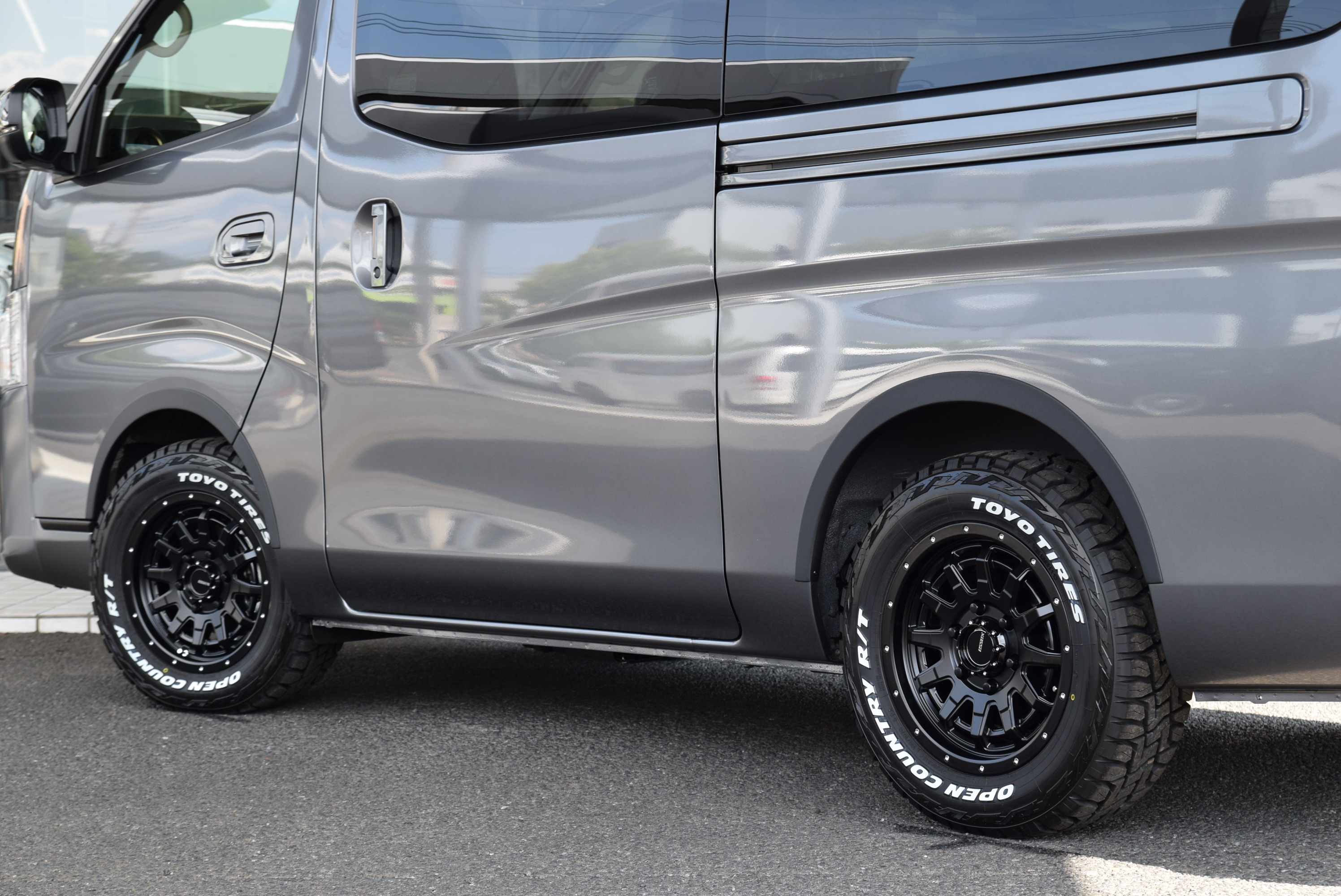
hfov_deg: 27.0
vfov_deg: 18.2
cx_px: 670
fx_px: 2796
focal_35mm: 75
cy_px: 448
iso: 400
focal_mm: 50
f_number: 8
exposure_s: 1/250
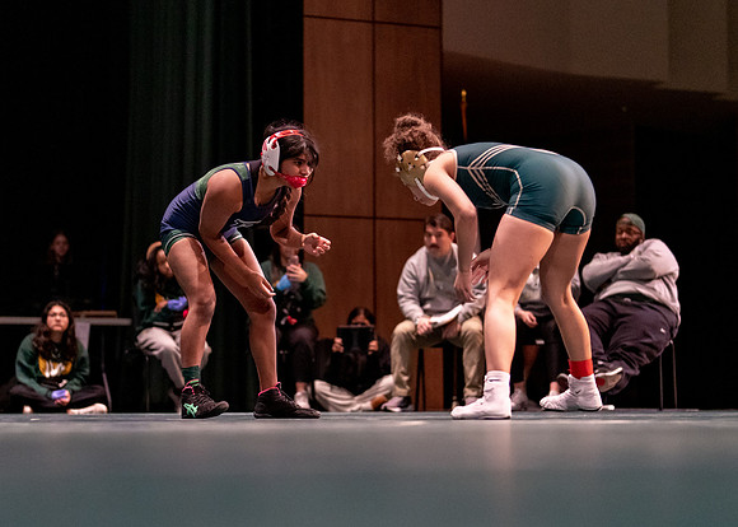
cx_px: 363
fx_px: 2076
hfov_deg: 20.2
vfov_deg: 14.5
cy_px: 313
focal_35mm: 99
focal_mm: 50
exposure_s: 1/1000
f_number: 1.2
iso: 1600
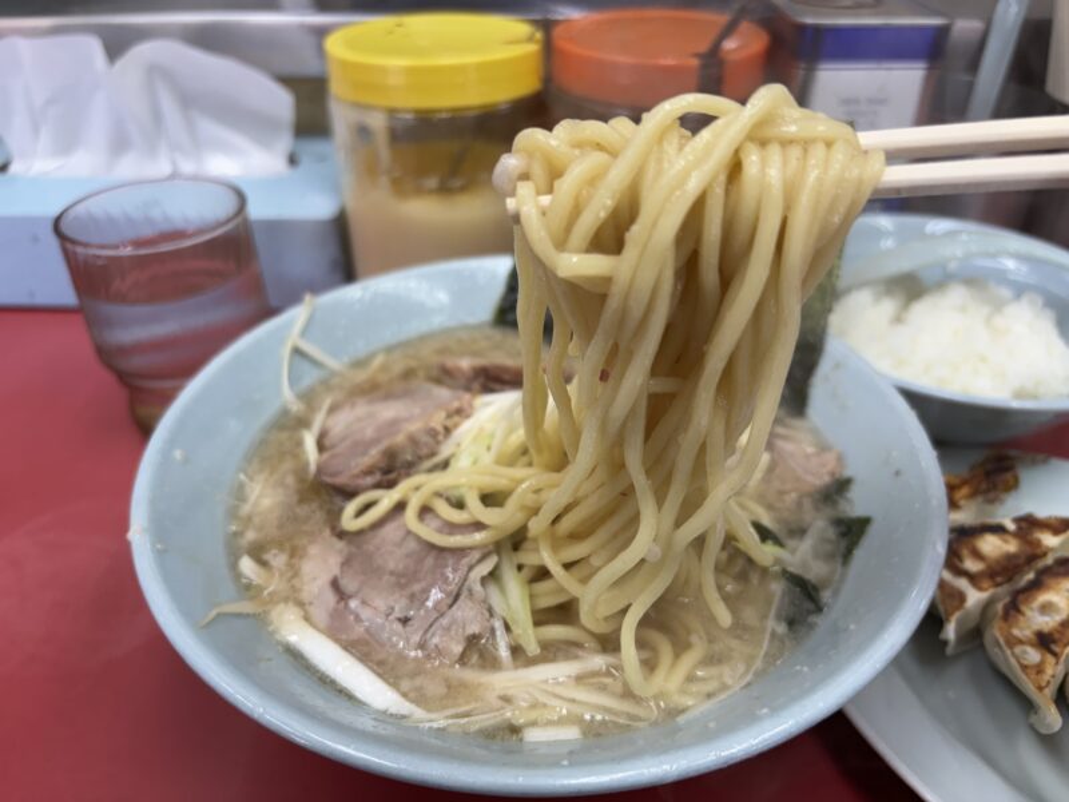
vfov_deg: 53.1
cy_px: 401
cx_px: 534
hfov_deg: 67.3
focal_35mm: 26
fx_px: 803
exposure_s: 1/100
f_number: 1.6
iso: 80
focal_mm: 5.96
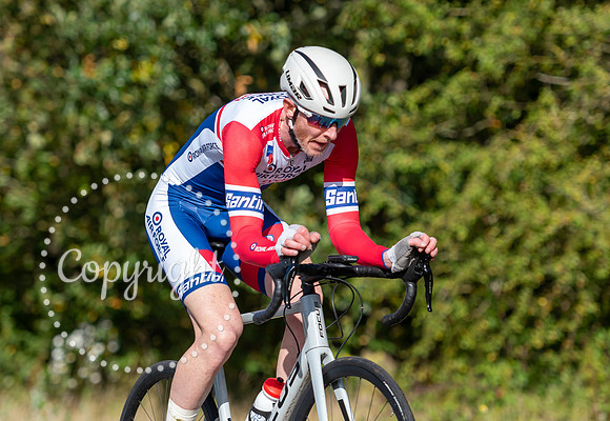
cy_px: 207
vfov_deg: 6.8
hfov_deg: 9.8
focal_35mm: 208
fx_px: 3561
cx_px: 269
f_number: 2.8
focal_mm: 135
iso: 160
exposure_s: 1/2500
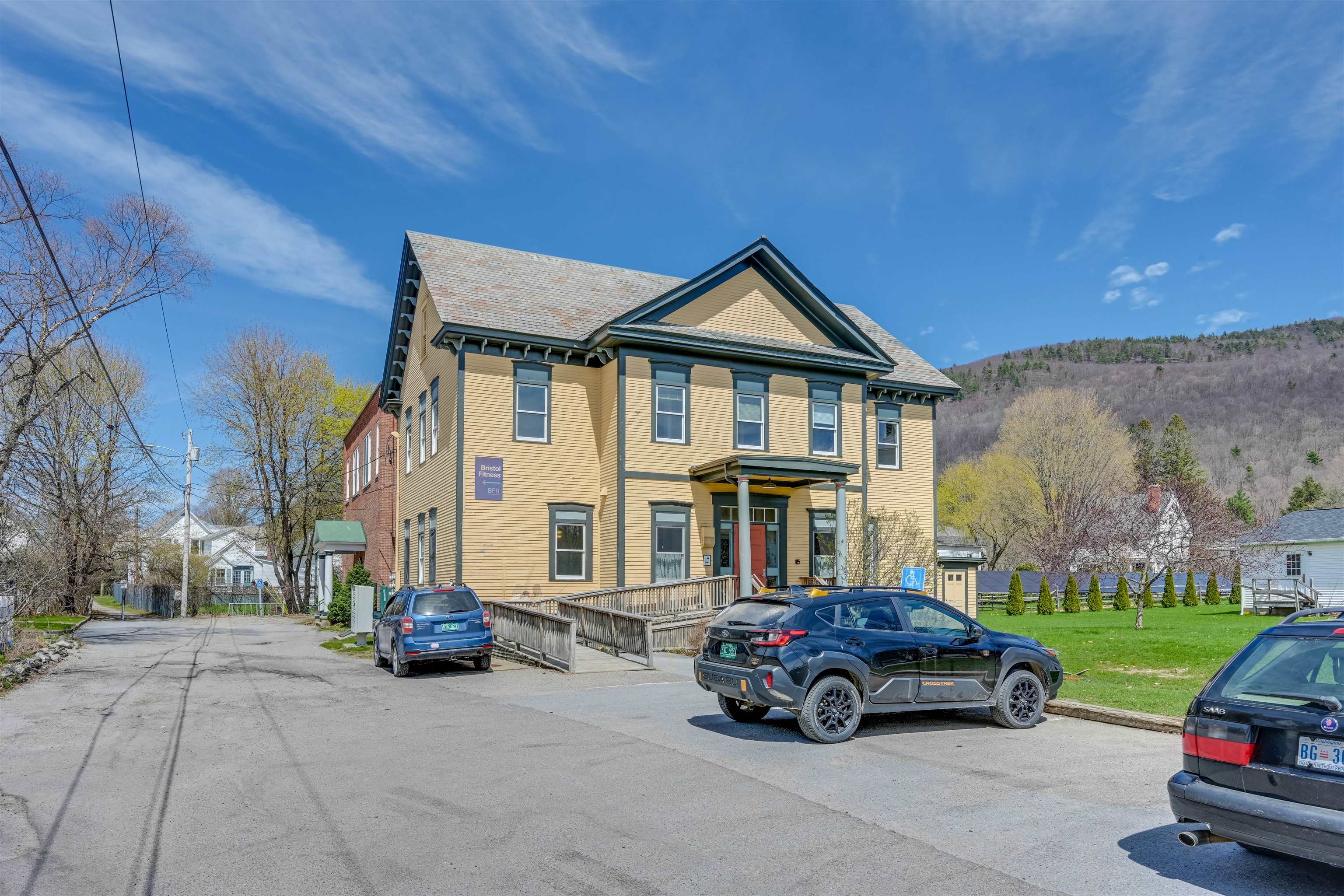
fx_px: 803
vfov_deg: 58.3
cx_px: 672
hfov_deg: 79.9
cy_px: 448
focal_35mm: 22
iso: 500
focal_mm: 21.5
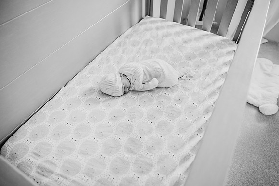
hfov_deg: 73.7
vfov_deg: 53.2
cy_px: 93
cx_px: 140
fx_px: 186
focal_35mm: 24
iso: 1000
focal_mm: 24
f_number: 2.5
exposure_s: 1/250
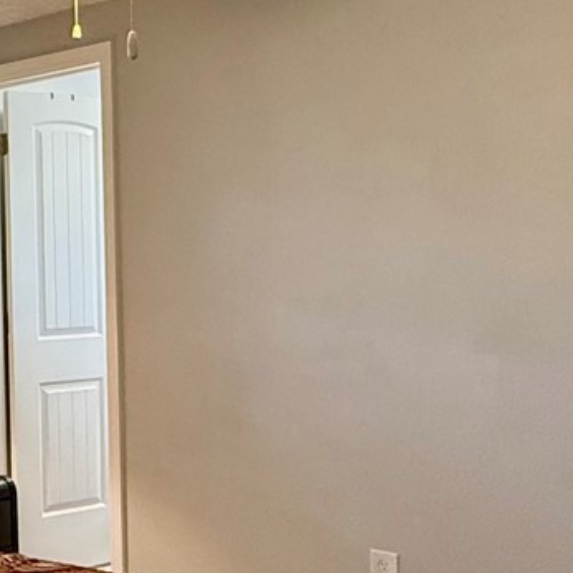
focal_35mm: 57
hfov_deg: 27.0
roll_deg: +1.2
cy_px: 304
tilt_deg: -0.4
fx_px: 1067
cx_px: -94
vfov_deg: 30.0
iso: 500
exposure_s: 1/120
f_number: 2.2
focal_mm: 2.22
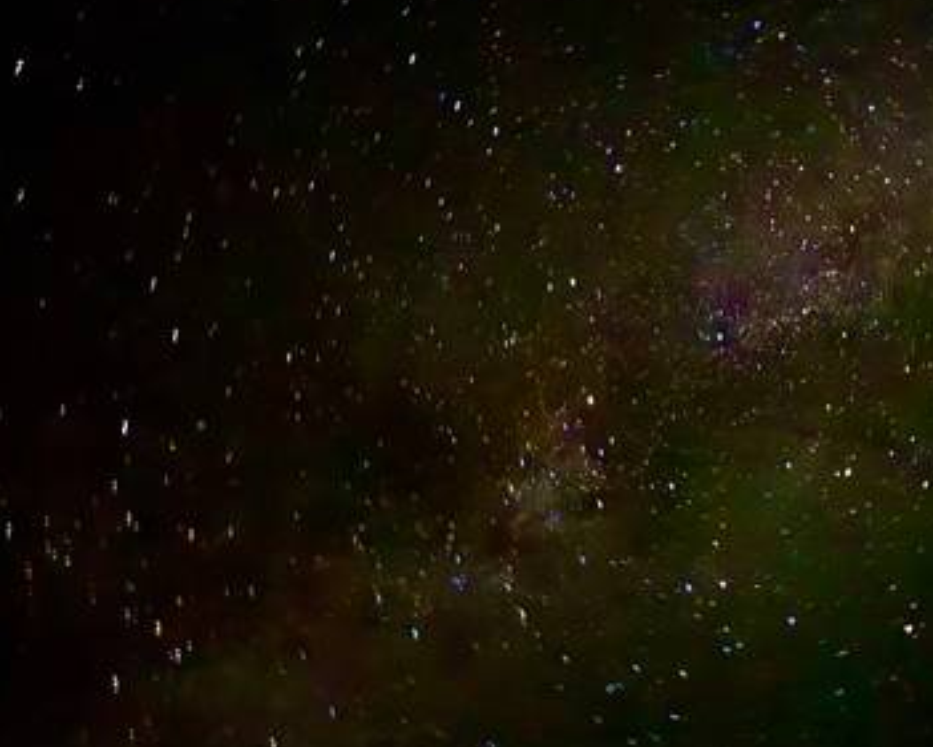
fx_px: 1326
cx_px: 712
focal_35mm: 48
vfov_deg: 31.4
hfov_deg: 37.7
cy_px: 335
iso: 8000
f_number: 1.78
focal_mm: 6.76
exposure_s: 2
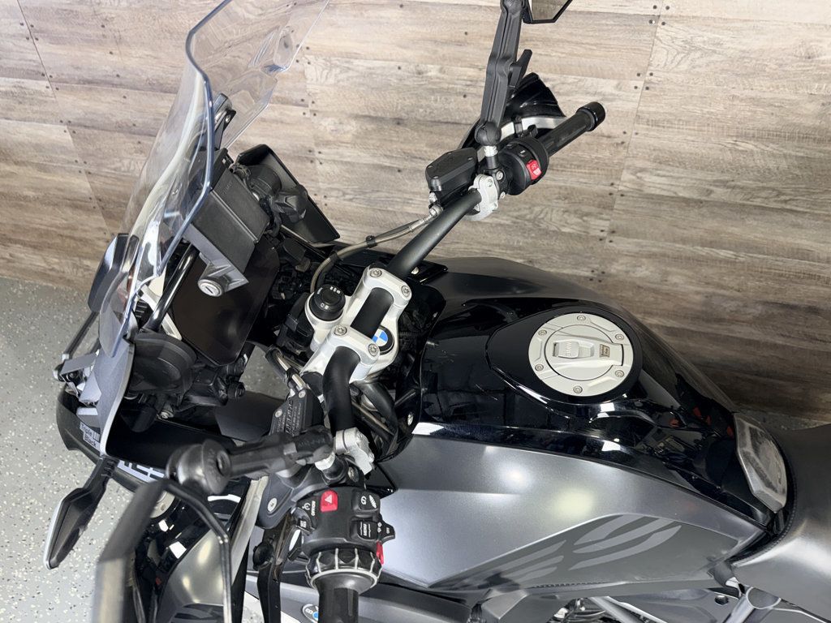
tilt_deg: -38.7
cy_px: 312
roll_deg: -0.7
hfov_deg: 71.6
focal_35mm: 24
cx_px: 416
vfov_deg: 56.8
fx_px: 576
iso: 80
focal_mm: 6.76
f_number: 1.78
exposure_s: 1/18
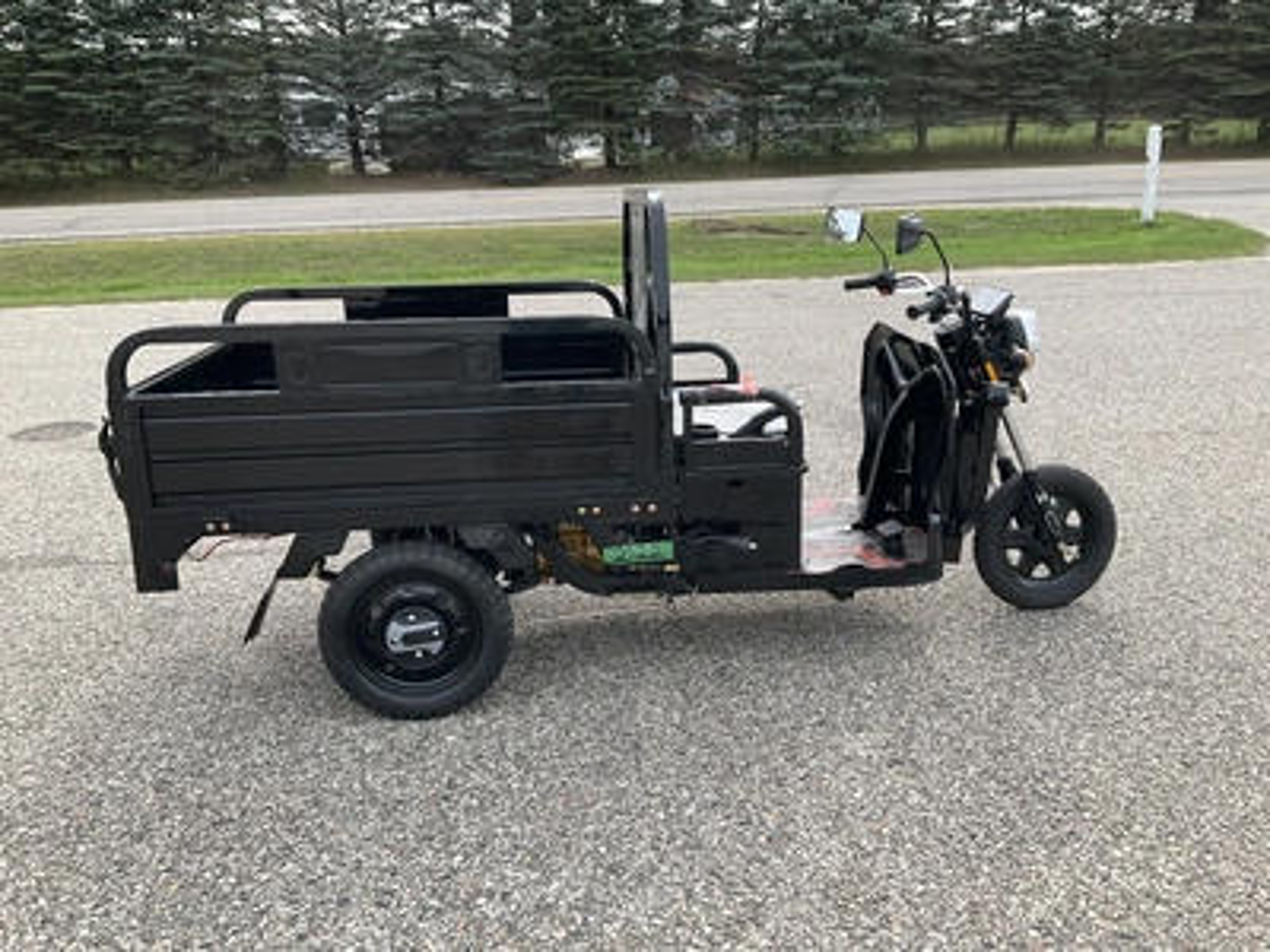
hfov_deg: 61.7
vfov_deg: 48.2
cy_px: 476
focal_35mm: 29
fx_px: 1064
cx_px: 635
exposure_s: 1/650
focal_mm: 3
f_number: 1.8
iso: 25
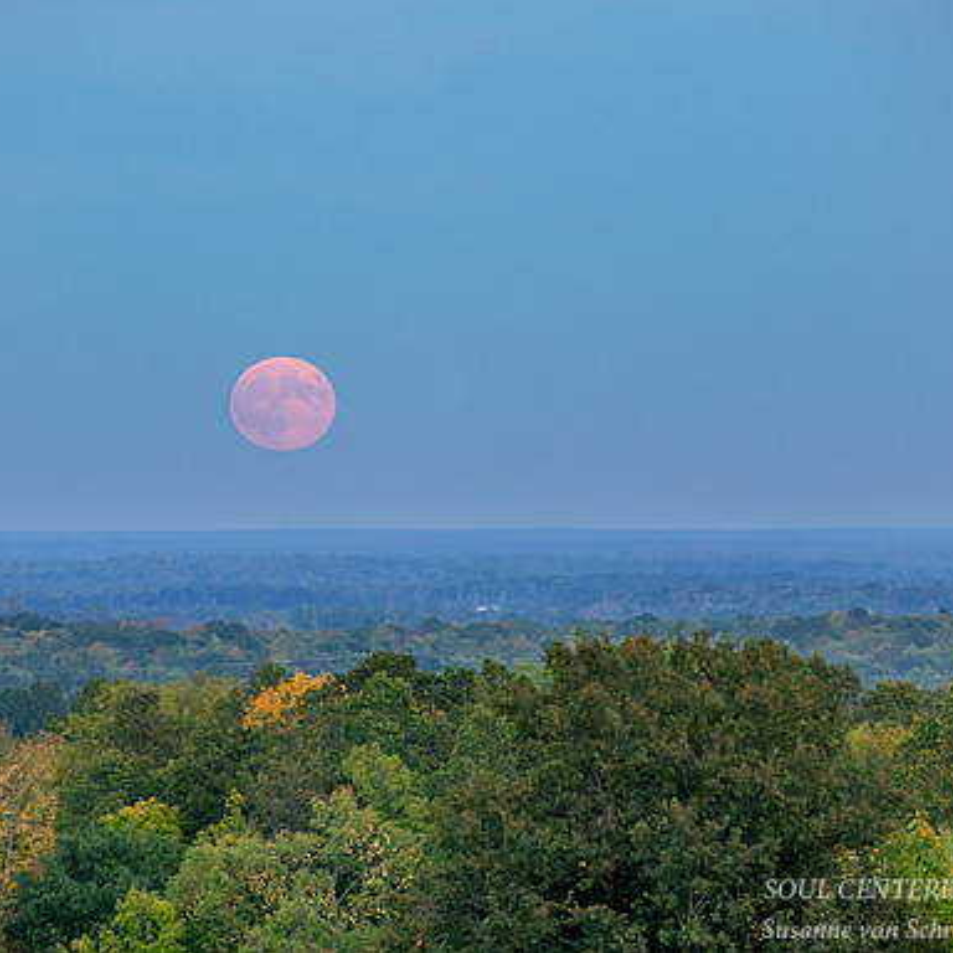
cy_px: 432
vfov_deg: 5.4
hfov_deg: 5.4
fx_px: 10154
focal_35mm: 326
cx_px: 444
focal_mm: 222
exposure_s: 1/40
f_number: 8
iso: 1000
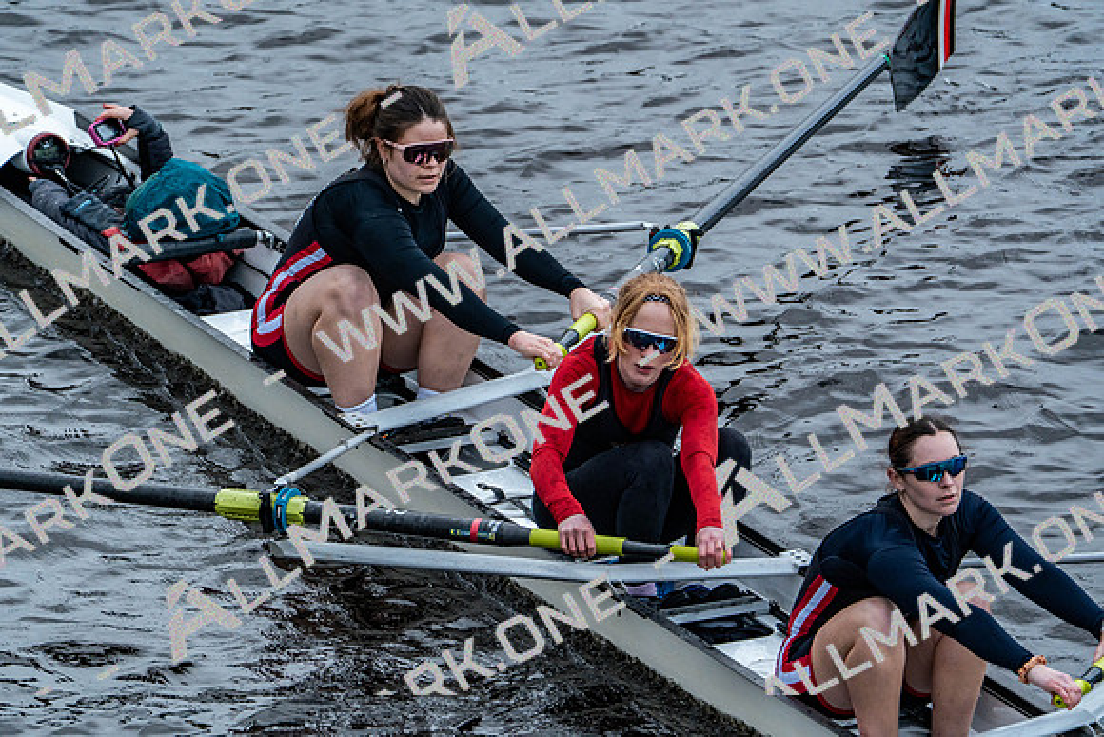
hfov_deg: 3.4
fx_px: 18403
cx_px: 552
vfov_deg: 2.3
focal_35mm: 600
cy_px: 368
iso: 2000
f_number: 6.3
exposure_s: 1/1000
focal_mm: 600
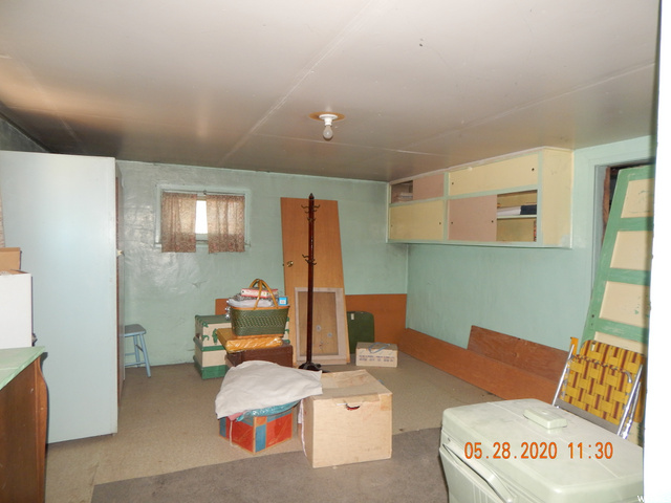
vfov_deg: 58.9
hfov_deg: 73.9
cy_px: 252
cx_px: 336
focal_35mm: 23
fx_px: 446
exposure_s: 1/30
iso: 200
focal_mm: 4
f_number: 3
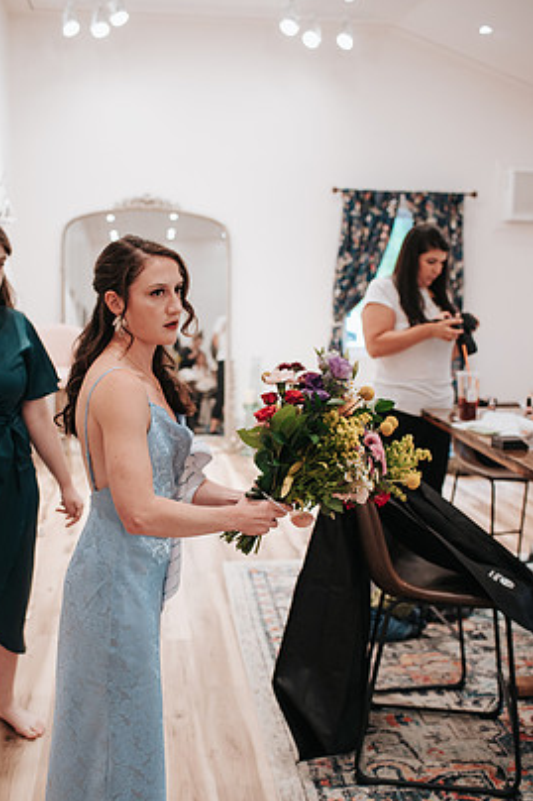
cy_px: 442
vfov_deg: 49.5
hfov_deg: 34.1
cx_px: 238
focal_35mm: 39
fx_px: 867
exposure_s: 1/125
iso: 640
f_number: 2.8
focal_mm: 35
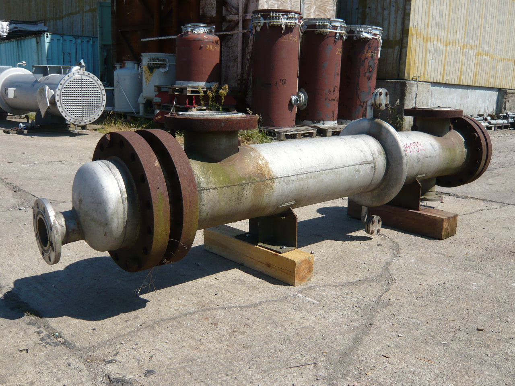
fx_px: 476
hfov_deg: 56.8
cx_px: 258
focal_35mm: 32
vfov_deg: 44.2
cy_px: 193
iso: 100
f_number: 8
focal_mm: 4.6
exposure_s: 1/200
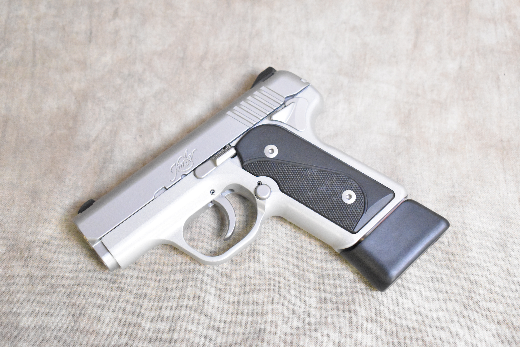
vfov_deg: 20.2
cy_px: 174
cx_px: 260
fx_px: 975
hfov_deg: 29.9
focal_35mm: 68
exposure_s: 1/125
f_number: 5
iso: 12800
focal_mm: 45
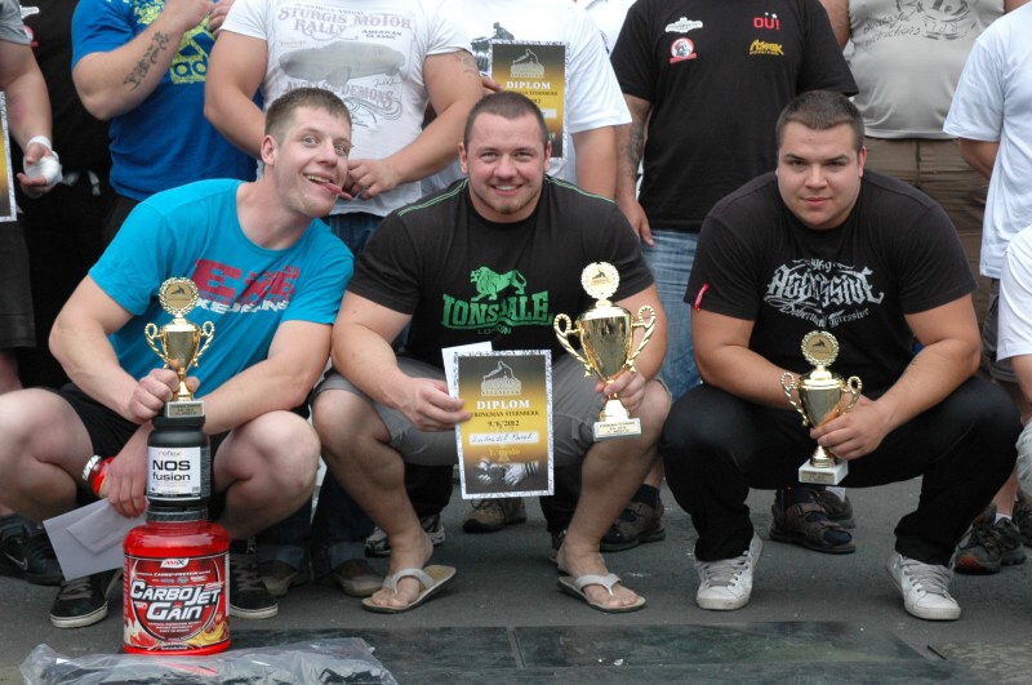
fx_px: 1889
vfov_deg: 20.6
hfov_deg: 30.6
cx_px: 516
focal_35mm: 66
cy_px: 342
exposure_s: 1/200
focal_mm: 44
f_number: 7.1
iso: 500
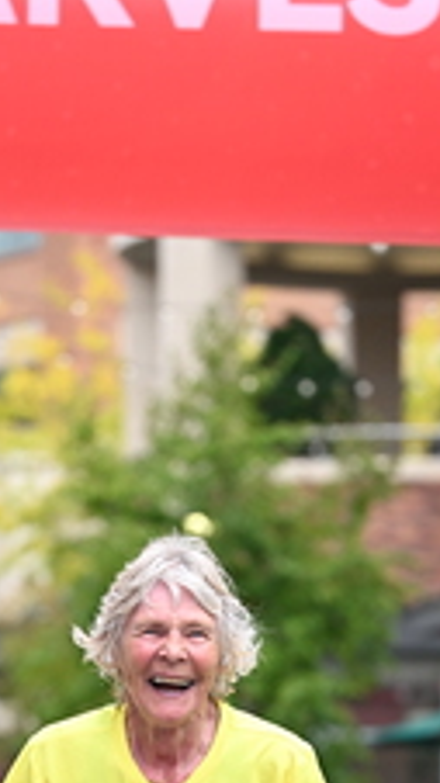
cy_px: 738
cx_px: 255
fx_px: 4608
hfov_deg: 5.5
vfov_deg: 9.7
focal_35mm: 222
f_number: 2.8
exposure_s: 1/1600
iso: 640
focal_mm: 87
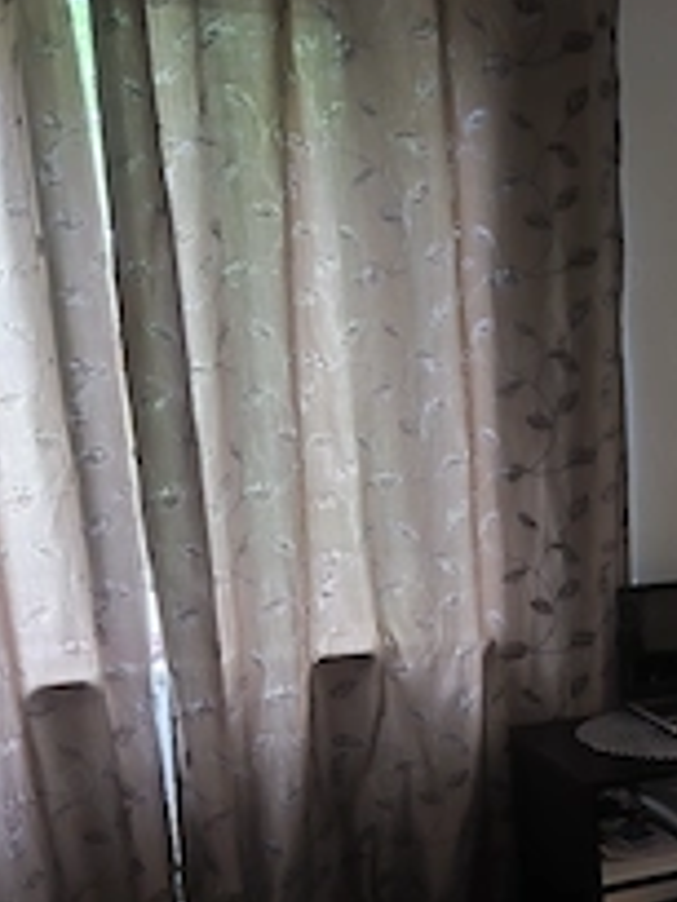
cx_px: 659
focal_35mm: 45
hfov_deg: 30.2
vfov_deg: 39.7
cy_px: 769
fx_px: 1173
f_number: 1.65
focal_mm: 6.18
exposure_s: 1/20
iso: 4000
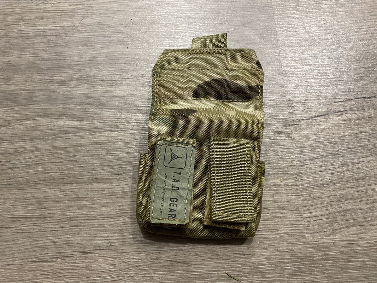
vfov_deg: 53.1
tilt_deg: -79.1
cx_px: 188
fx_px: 283
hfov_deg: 67.3
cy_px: 142
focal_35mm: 26
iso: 500
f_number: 1.8
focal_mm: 4.25
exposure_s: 1/50
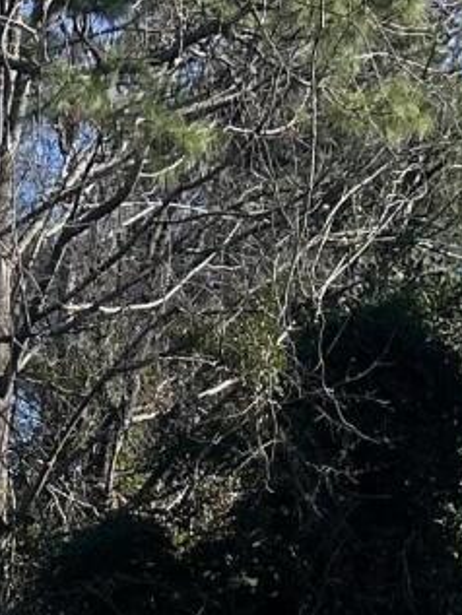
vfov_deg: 10.5
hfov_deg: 9.0
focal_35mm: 164
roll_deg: +1.5
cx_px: 78
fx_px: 2916
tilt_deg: -11.3
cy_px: 1440
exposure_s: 1/2841
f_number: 1.5
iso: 50
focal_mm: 5.7
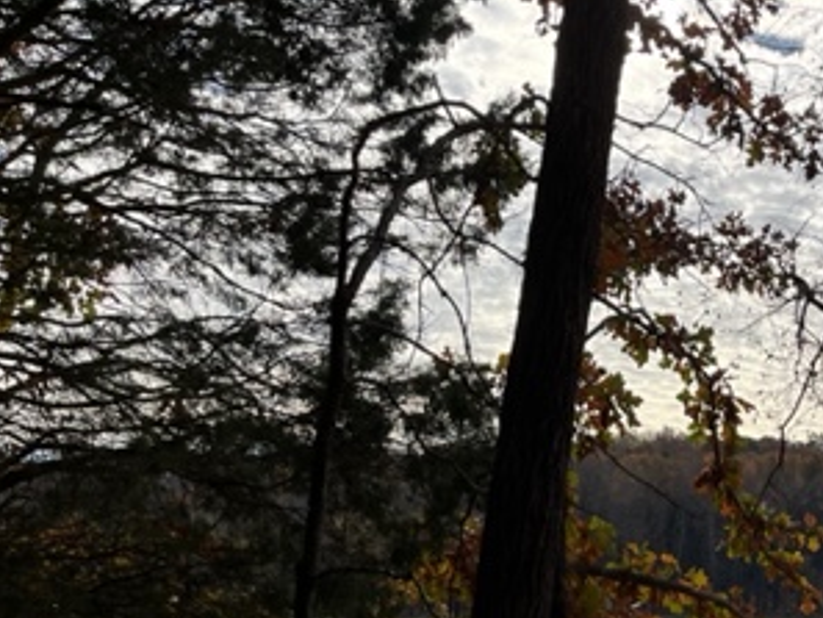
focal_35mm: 56
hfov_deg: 31.9
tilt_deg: -1.6
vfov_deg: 24.5
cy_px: 662
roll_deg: -0.4
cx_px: 809
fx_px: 1332
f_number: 1.6
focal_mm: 5.1
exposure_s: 1/6173
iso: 50
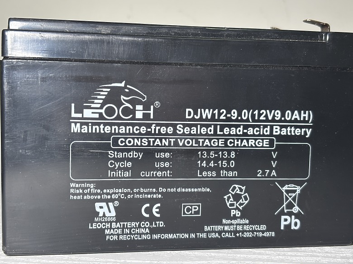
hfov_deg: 36.8
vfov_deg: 28.0
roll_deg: -1.4
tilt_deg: -5.2
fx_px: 530
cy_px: 132
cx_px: 176
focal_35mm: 52
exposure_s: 1/60
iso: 50
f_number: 1.6
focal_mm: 5.96
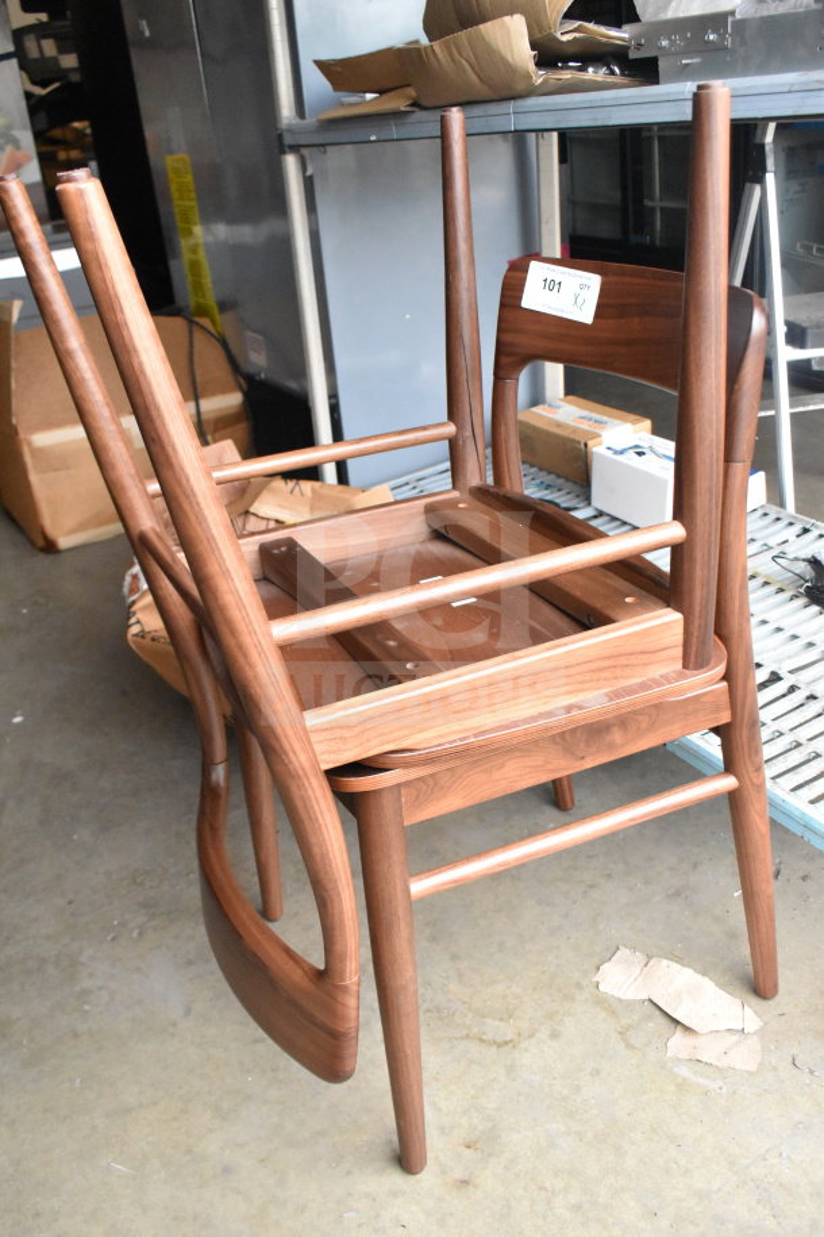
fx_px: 1030
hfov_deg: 43.6
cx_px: 412
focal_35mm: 30
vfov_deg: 61.9
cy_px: 618
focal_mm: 20
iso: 6400
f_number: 6.3
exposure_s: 1/1250
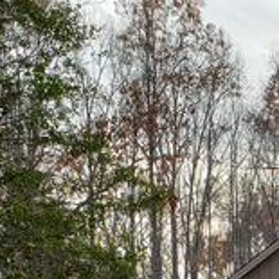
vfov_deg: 16.6
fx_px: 866
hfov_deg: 17.5
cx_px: 322
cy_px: 421
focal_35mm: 95
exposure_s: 1/207
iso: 50
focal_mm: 4.3
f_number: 2.4
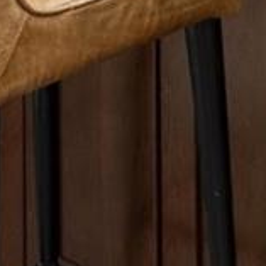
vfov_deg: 10.4
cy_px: -416
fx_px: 1208
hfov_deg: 12.3
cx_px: 307
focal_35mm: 139
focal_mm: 16
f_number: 8
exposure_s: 1/2.5
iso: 640
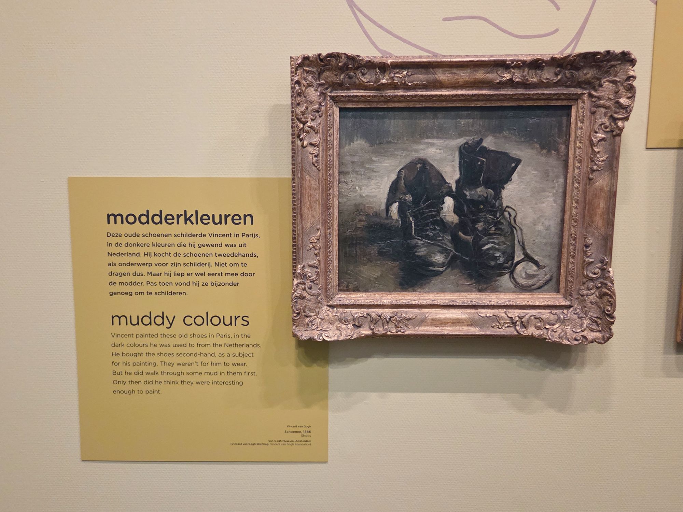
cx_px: 342
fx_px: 454
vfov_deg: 58.9
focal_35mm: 23
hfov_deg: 73.9
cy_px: 256
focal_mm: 5.4
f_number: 1.8
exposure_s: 1/120
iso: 1600
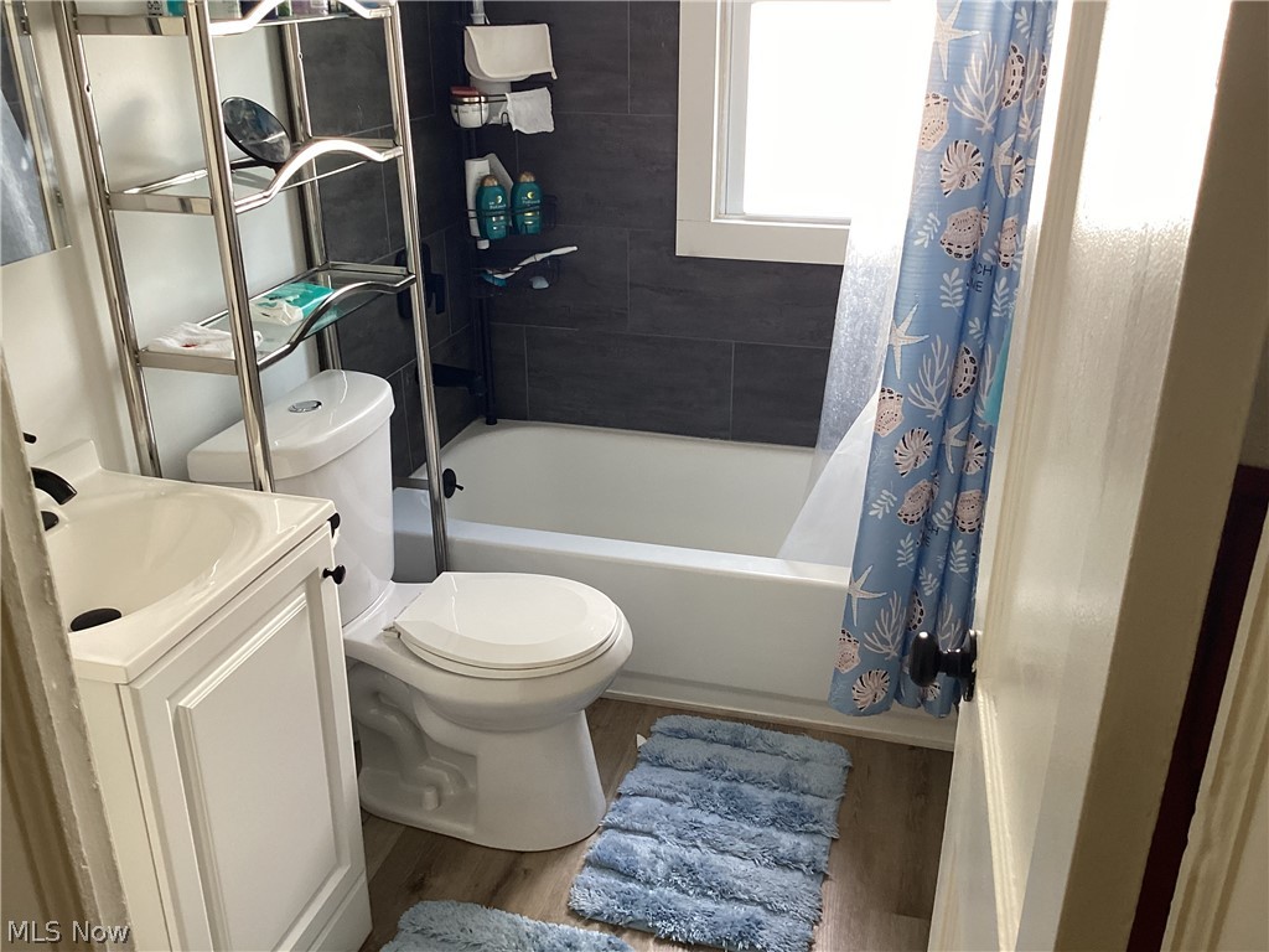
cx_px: 634
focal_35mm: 31
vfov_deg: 45.4
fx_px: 1136
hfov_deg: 58.4
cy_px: 476
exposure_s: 1/50
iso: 125
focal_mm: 3.3
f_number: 2.4
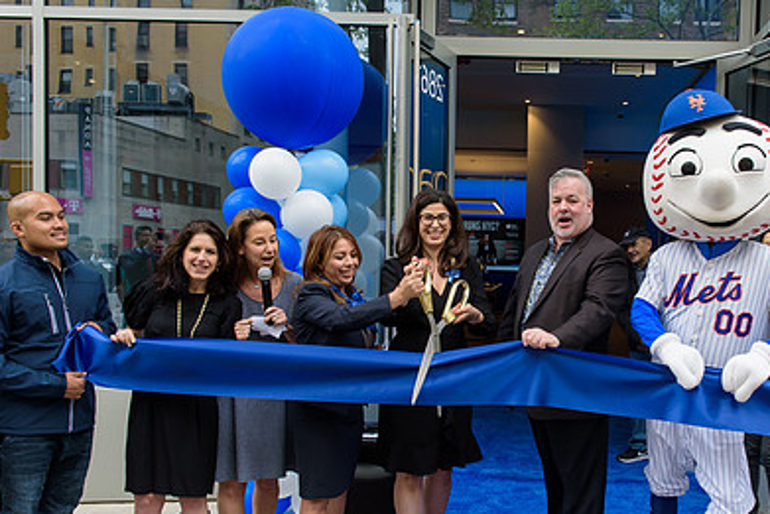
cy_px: 298
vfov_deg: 33.4
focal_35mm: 40
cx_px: 522
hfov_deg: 47.5
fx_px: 856
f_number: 5
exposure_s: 1/250
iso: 200
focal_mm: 27
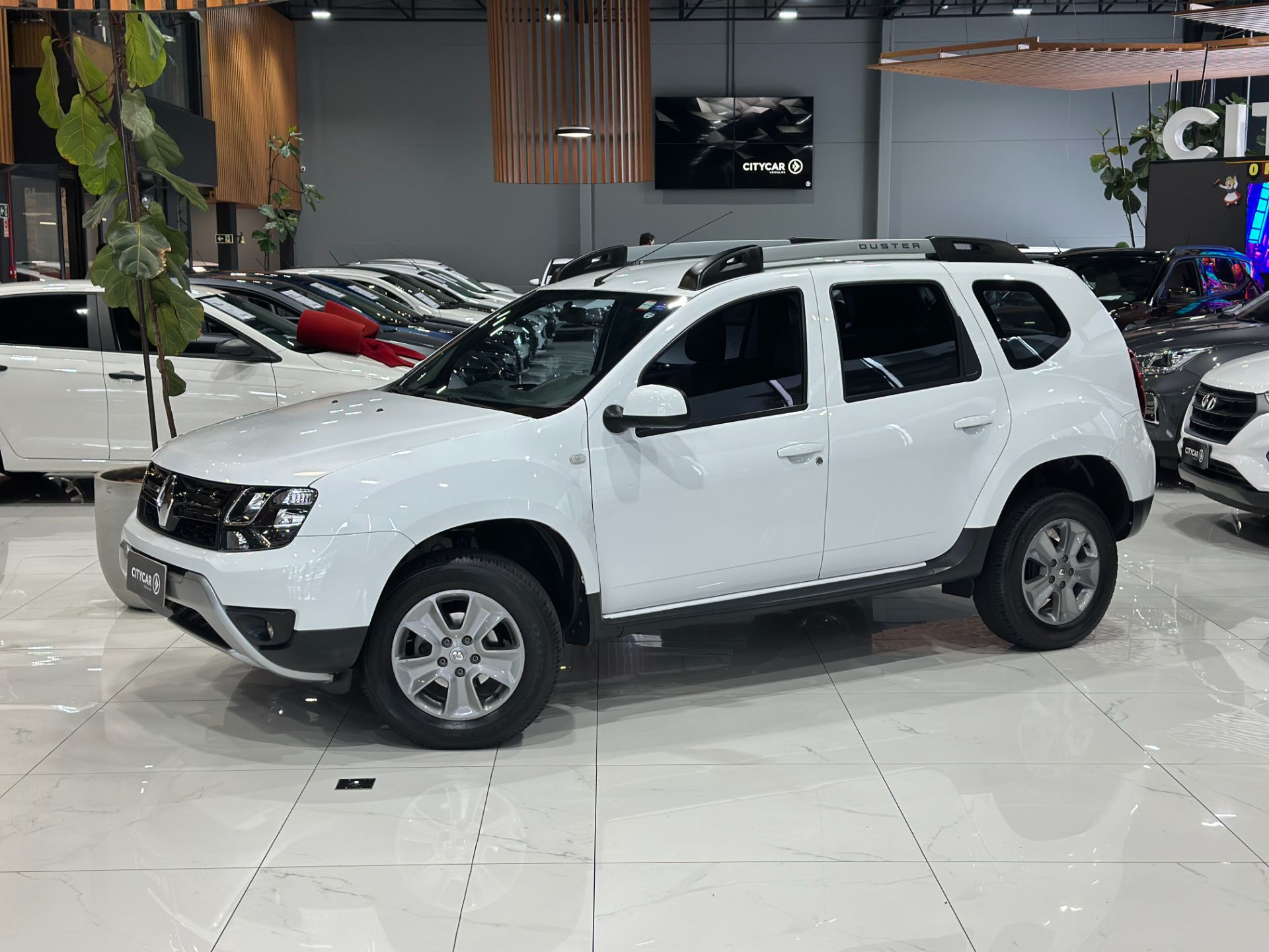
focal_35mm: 48
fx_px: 1760
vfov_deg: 30.3
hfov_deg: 39.7
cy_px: 476
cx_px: 634
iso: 100
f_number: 1.78
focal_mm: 6.86
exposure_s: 1/120
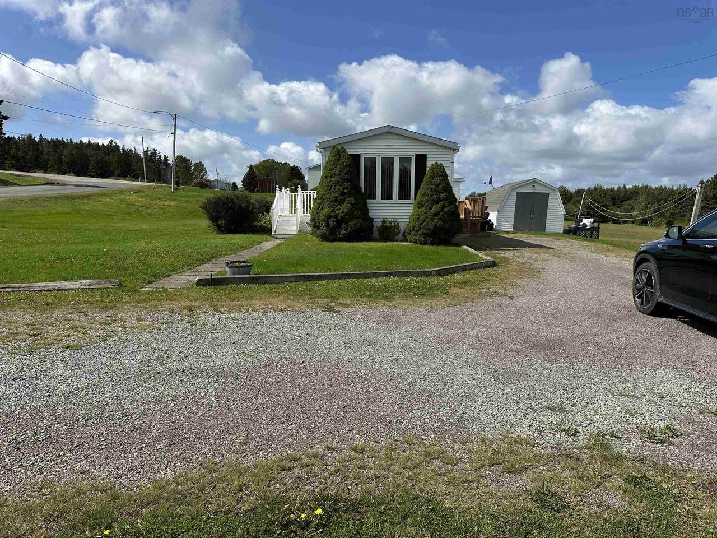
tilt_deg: -5.9
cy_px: 269
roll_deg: -0.7
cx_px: 358
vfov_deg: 56.8
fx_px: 497
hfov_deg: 71.6
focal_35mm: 24
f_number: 1.78
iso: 80
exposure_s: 1/6211
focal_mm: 6.86
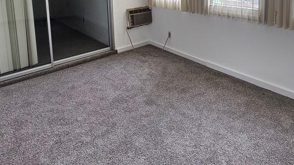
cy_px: -4
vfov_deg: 39.8
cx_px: 209
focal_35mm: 25
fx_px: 195
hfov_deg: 70.5
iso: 100
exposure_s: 1/77.4
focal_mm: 2.2
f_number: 2.2
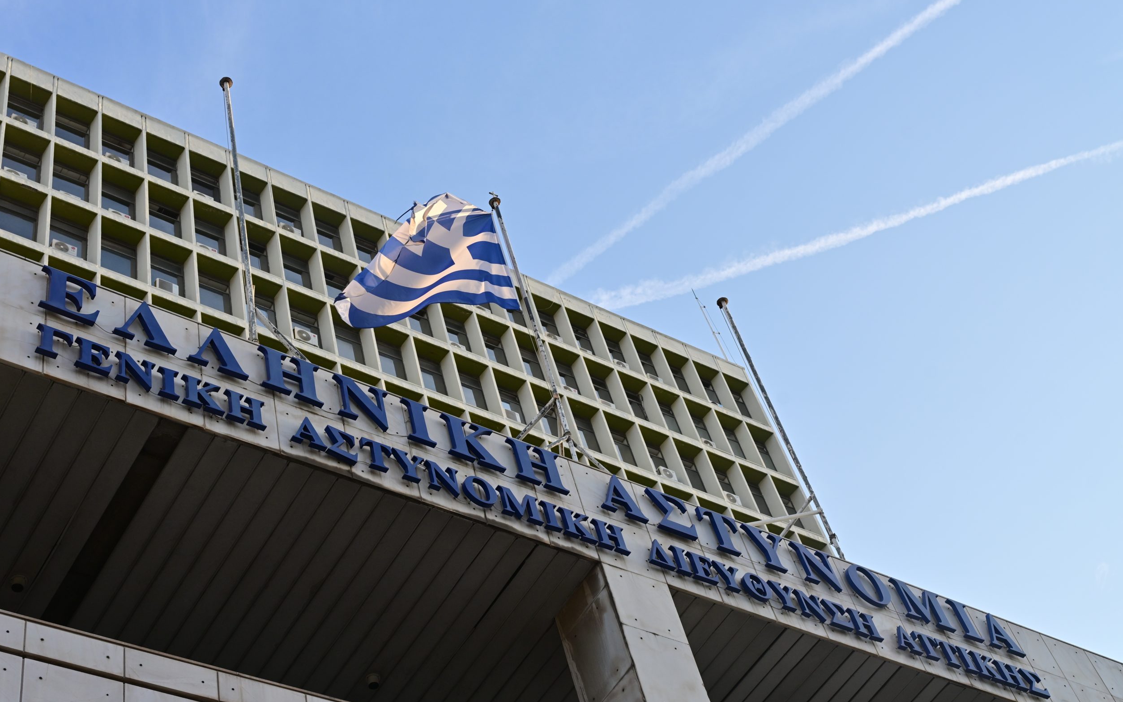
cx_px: 552
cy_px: 343
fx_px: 1591
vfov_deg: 24.9
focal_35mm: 52
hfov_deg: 38.9
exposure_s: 1/320
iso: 280
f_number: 6.3
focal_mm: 50
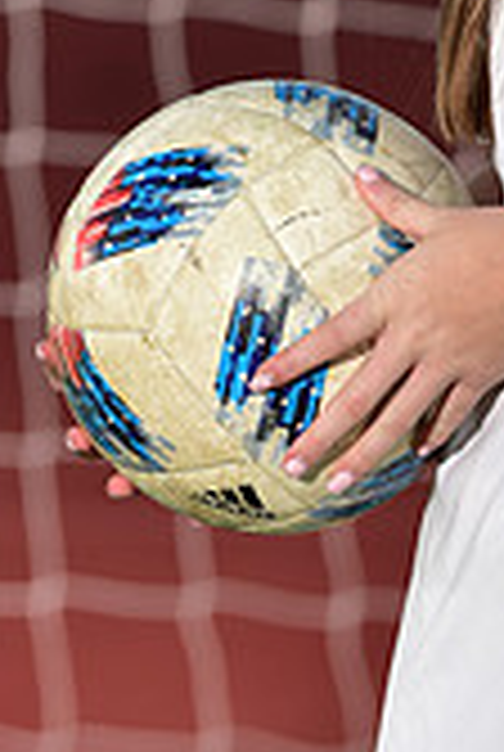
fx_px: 12338
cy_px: -207
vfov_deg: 3.5
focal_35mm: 590
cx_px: 686
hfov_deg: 2.3
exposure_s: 1/200
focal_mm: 170
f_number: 4.5
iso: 250
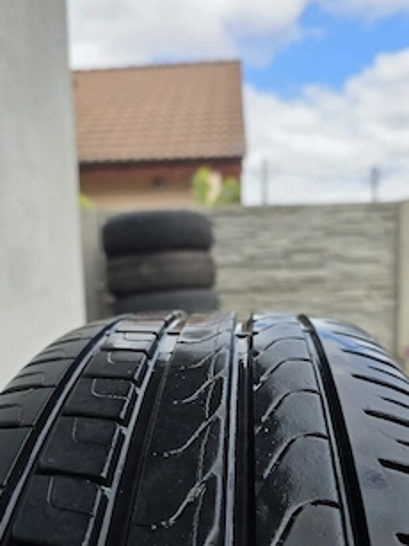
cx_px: 224
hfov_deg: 46.7
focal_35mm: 30
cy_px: 334
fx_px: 473
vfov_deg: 59.4
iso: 80
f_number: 1.7
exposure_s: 1/3333
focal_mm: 6.3
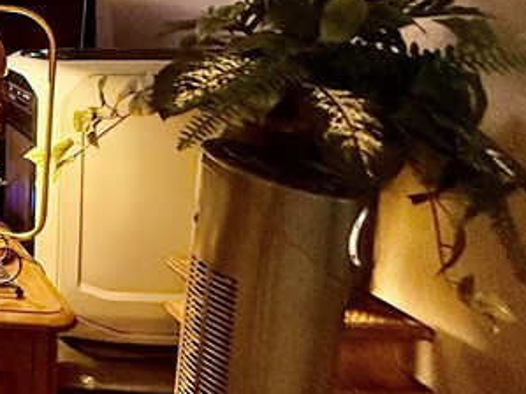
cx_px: -306
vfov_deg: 28.5
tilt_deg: -4.5
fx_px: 729
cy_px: 5
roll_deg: +0.8
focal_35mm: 48
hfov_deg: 26.0
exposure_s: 1/60
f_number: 2.2
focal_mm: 2.22
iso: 400
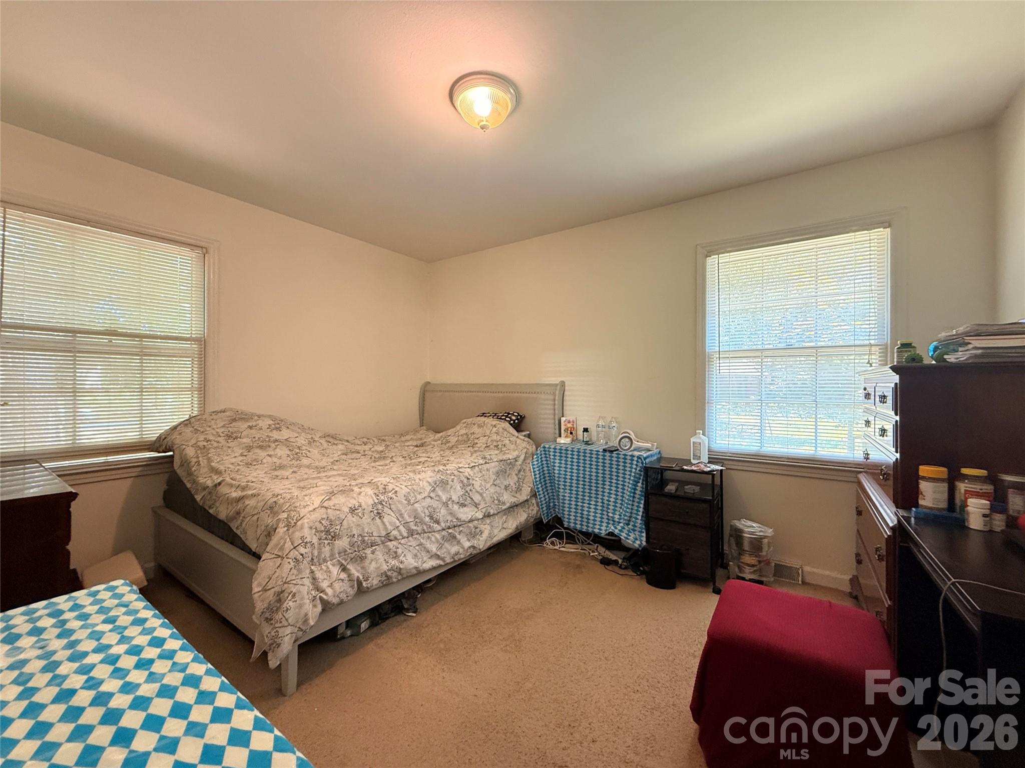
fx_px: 415
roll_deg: -0.2
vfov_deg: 85.7
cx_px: 512
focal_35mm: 14
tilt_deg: +0.7
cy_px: 384
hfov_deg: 102.1
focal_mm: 2.22
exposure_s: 1/60
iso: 400
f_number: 2.2
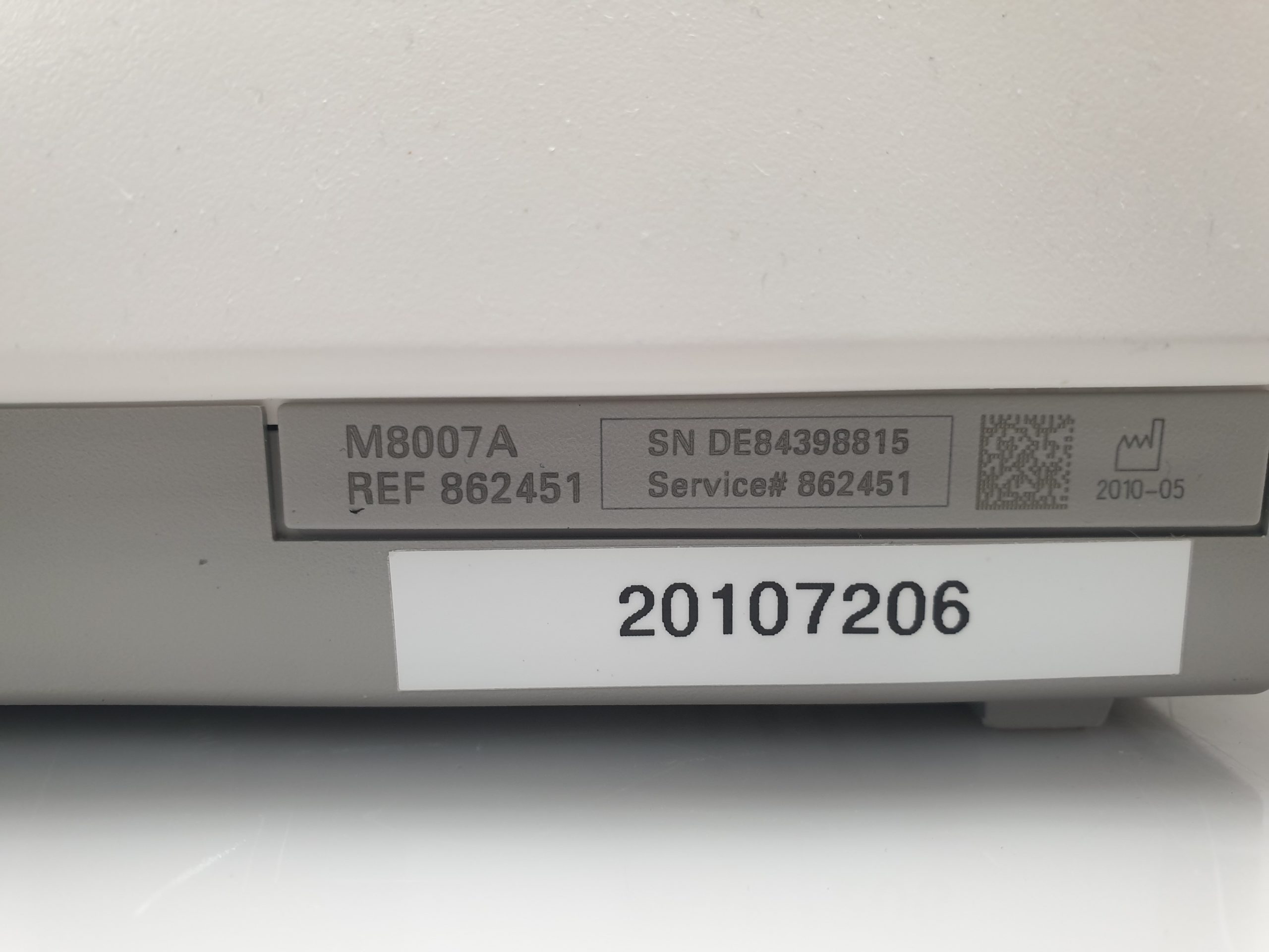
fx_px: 953
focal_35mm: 26
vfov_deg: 53.1
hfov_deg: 67.3
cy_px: 476
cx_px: 634
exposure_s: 1/50
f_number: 2.4
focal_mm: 4.3
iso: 160
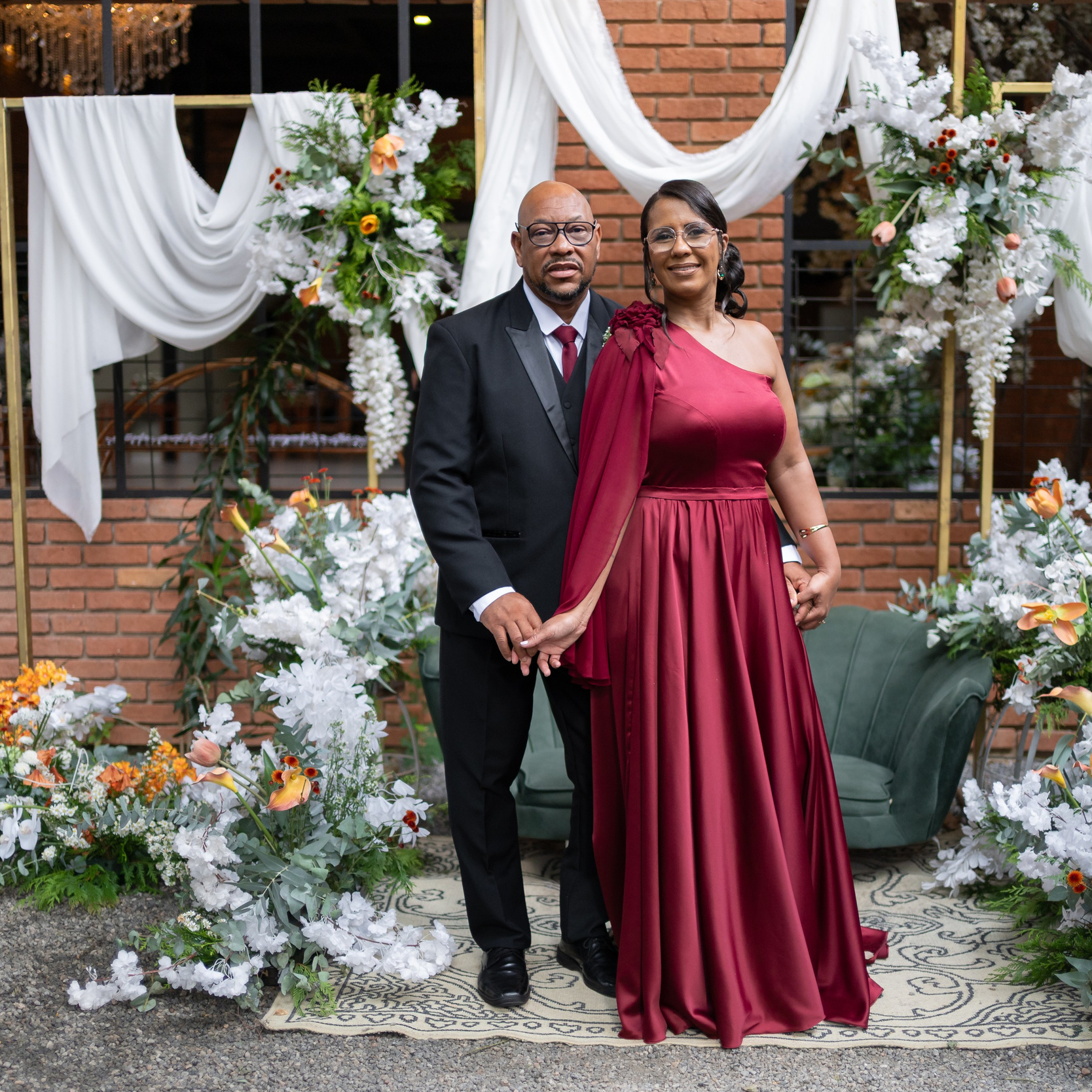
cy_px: 534
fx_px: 1642
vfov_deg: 36.8
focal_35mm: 46
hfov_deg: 36.7
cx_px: 614
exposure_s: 1/2000
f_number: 1.4
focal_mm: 35
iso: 640
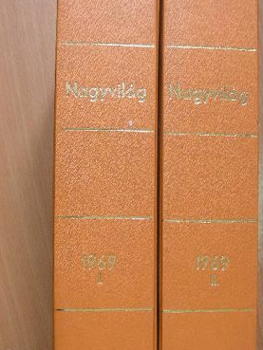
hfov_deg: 24.8
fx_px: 597
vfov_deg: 32.7
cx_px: 156
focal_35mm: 59
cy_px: 180
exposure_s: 1/31.5
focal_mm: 8
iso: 100
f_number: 3.5
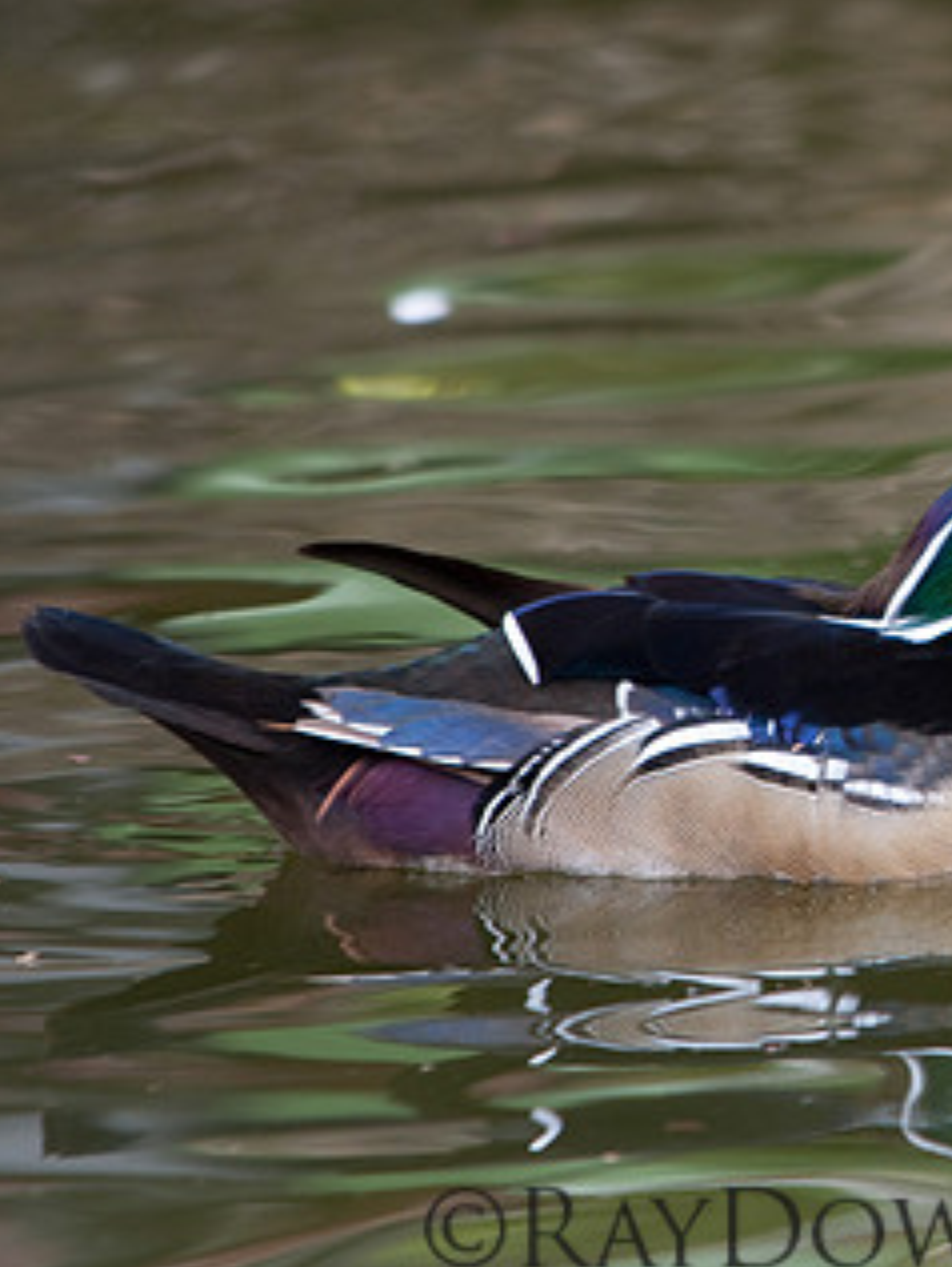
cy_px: 566
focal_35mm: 1317
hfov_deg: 1.1
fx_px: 48261
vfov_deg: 1.5
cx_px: 1108
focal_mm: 500
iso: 320
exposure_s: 1/125
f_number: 6.3
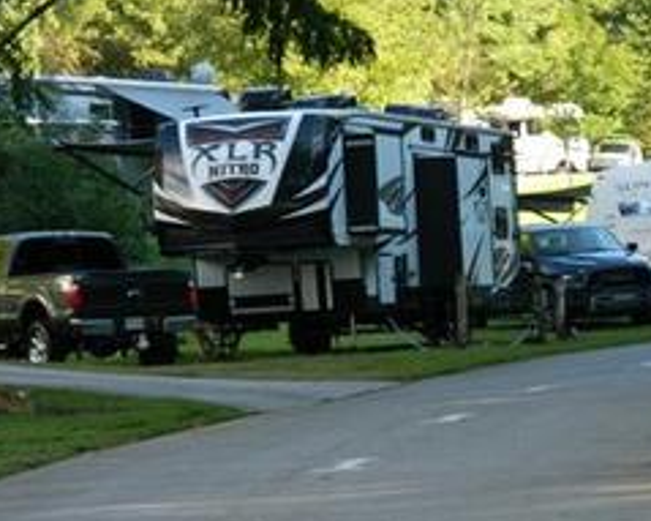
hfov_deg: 7.8
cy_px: 232
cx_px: 452
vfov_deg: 6.3
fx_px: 4757
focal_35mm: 247
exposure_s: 1/80
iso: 110
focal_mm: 31.8
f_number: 5.1
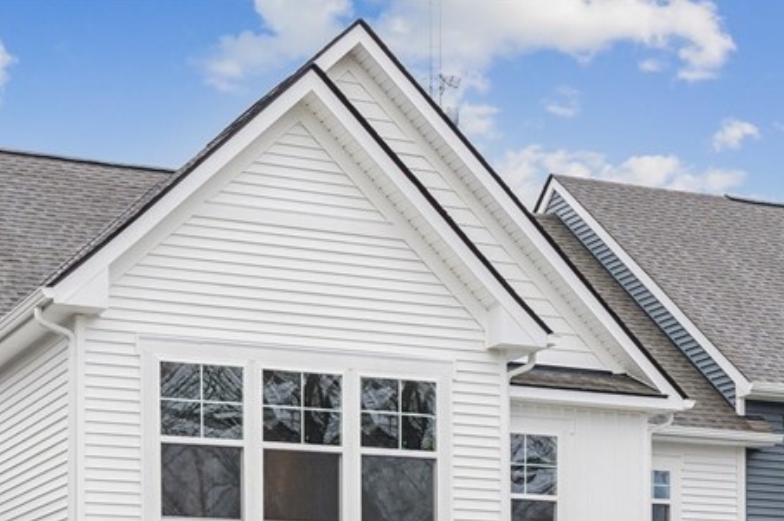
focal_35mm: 84
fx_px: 1827
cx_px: 305
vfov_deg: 15.6
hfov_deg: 24.2
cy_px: 619
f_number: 7.1
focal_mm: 35
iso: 500
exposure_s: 1/160
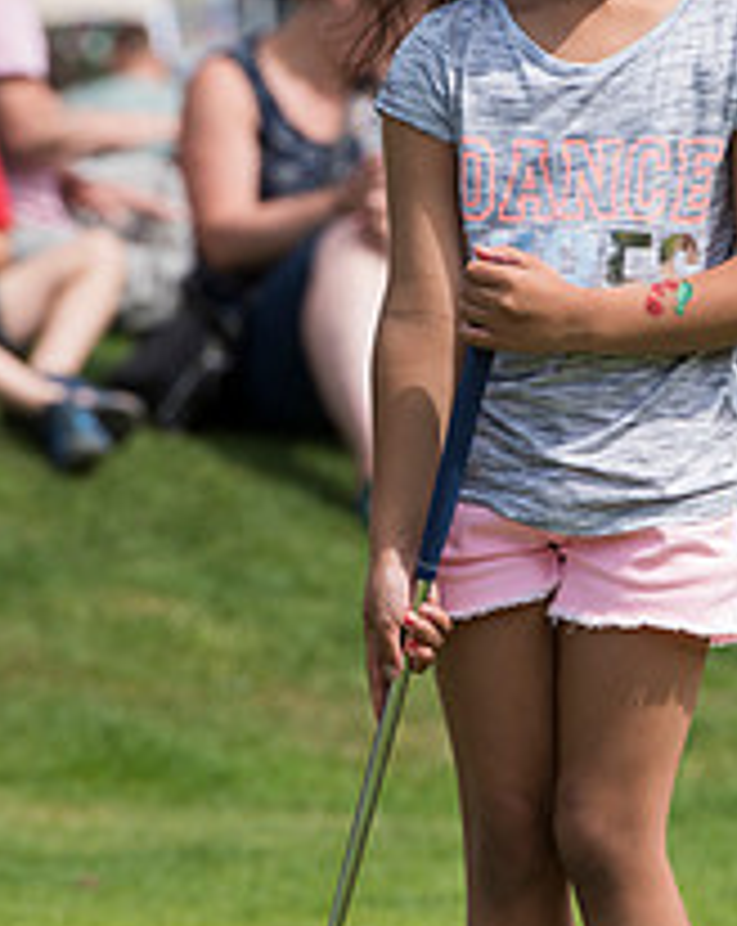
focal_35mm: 411
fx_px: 11239
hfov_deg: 3.8
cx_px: 593
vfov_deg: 4.7
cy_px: 459
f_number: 6.3
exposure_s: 1/1250
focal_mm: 200
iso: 400
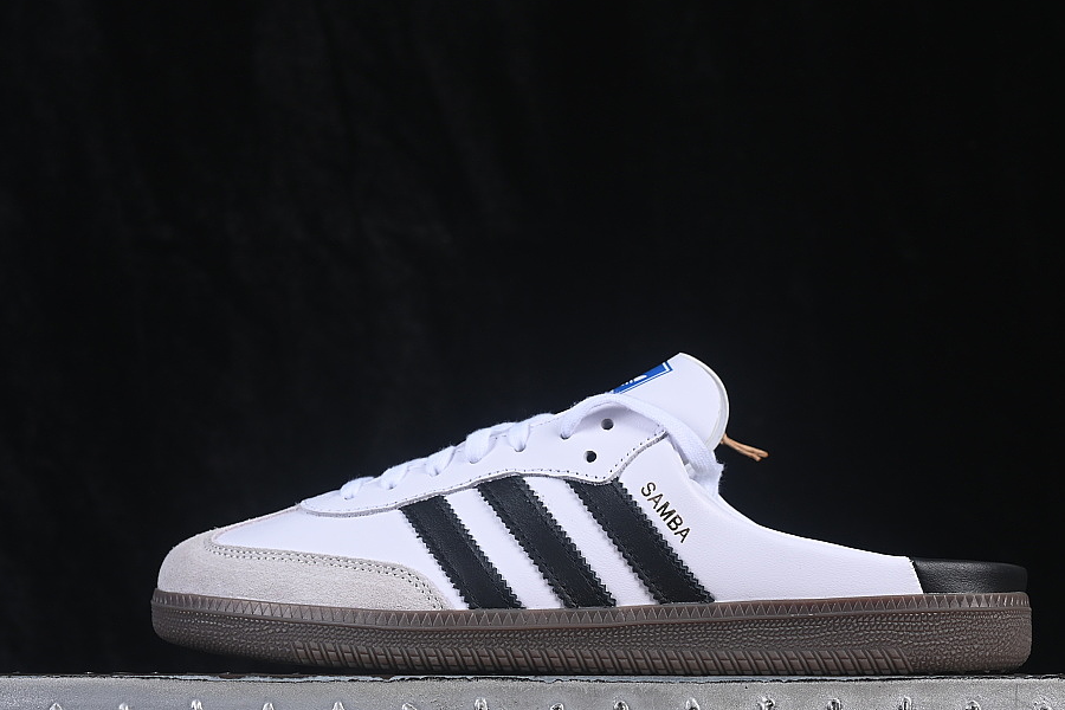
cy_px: 408
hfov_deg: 22.6
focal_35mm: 90
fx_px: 2662
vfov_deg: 15.2
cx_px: 600
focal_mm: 50
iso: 160
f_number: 8
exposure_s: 1/80
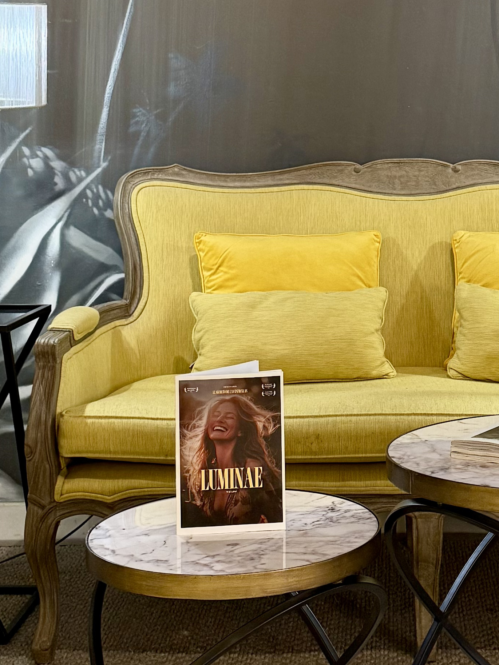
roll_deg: +0.0
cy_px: 91
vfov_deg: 25.3
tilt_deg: +1.3
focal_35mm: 75
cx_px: 387
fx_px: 1442
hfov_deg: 19.5
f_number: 1.78
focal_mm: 6.76
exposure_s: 1/50
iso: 250
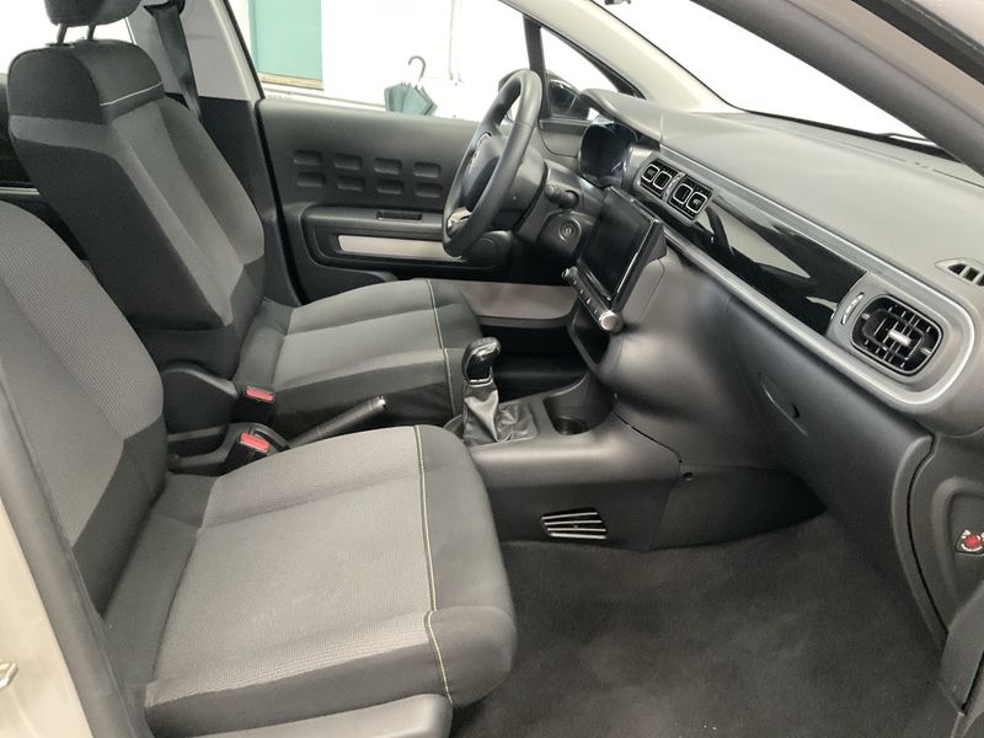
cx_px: 492
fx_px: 824
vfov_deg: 48.2
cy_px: 369
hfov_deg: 61.7
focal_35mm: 29
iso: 500
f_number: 1.8
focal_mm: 3
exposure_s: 1/30
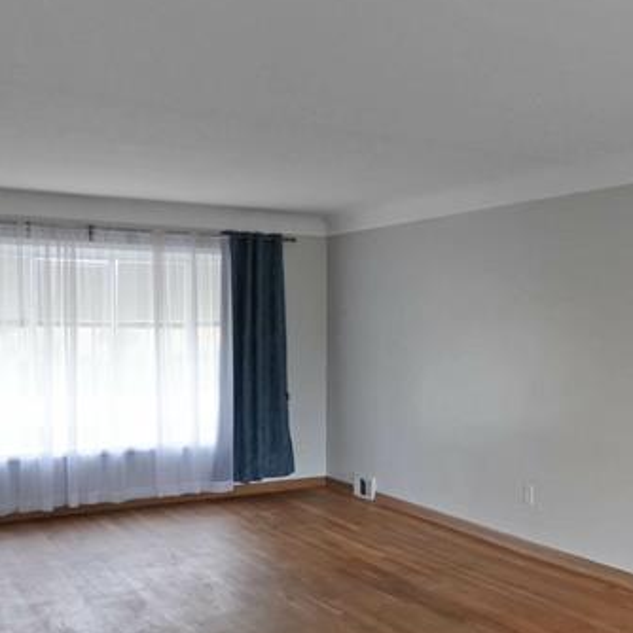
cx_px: 559
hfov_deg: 40.0
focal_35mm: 39
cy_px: 235
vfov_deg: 42.5
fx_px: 807
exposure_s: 1/100
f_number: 5
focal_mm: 10
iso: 400
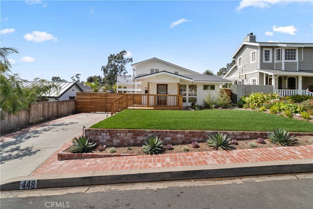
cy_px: 104
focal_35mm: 14
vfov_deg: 81.2
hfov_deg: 104.2
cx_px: 156
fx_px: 122
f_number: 9
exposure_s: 1/1000
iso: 400
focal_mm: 14
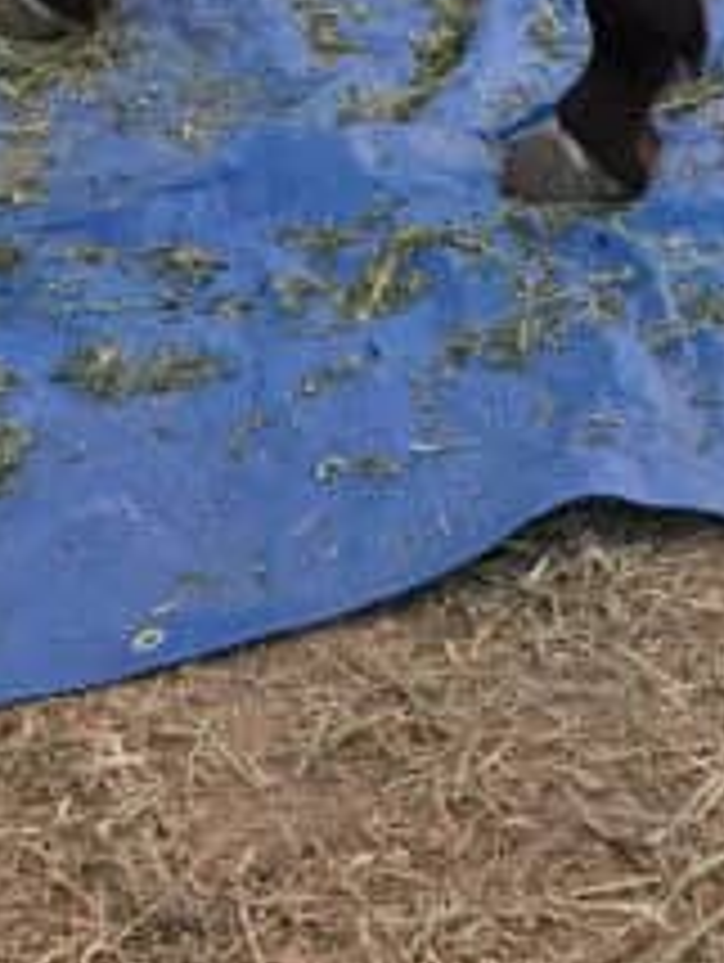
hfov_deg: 13.5
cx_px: 481
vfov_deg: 15.3
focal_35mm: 110
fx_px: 3061
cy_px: -796
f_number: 1.8
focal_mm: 5.4
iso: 320
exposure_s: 1/120
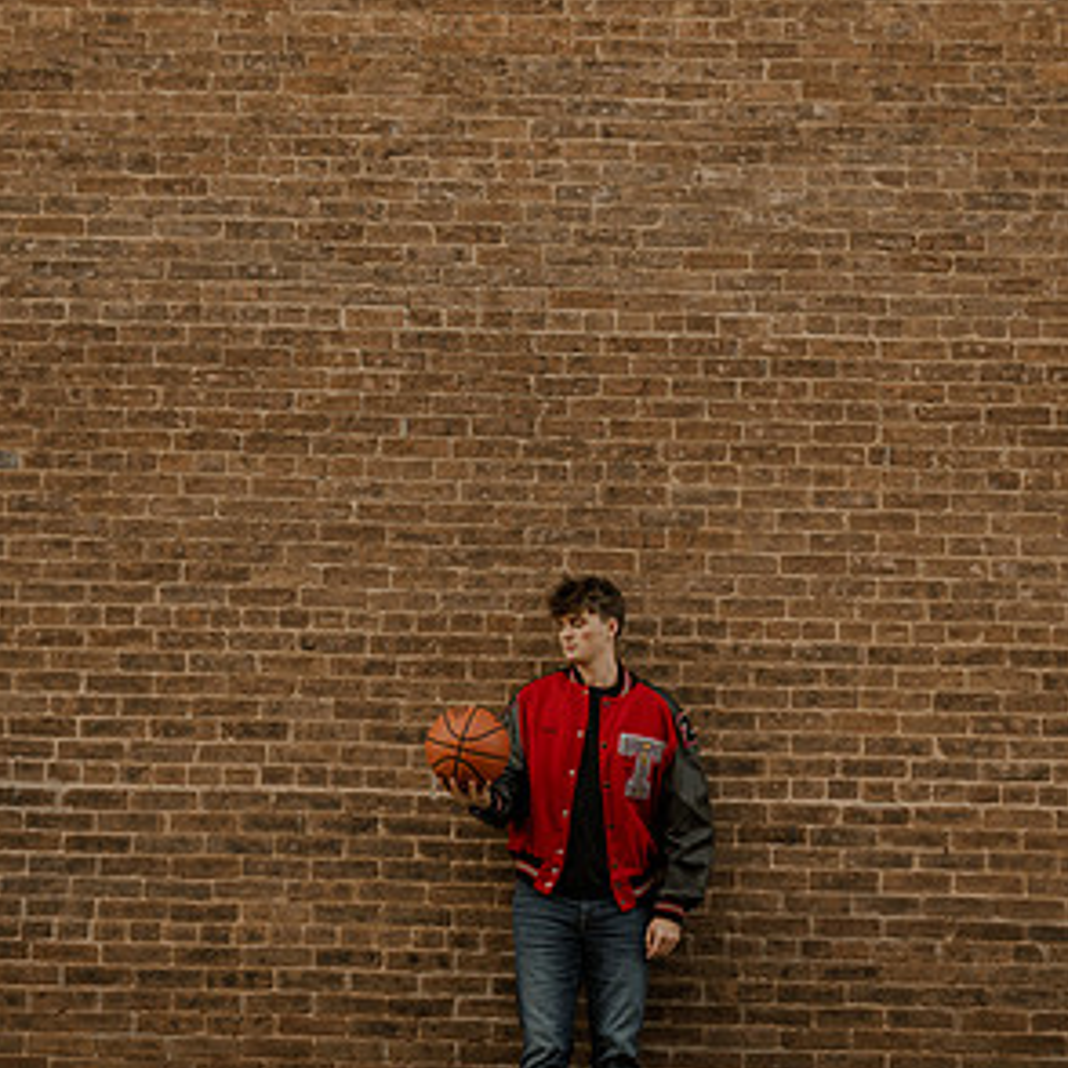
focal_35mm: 65
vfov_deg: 26.5
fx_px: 2269
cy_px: 450
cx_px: 527
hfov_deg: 26.5
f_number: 1.8
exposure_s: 1/2000
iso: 800
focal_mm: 50
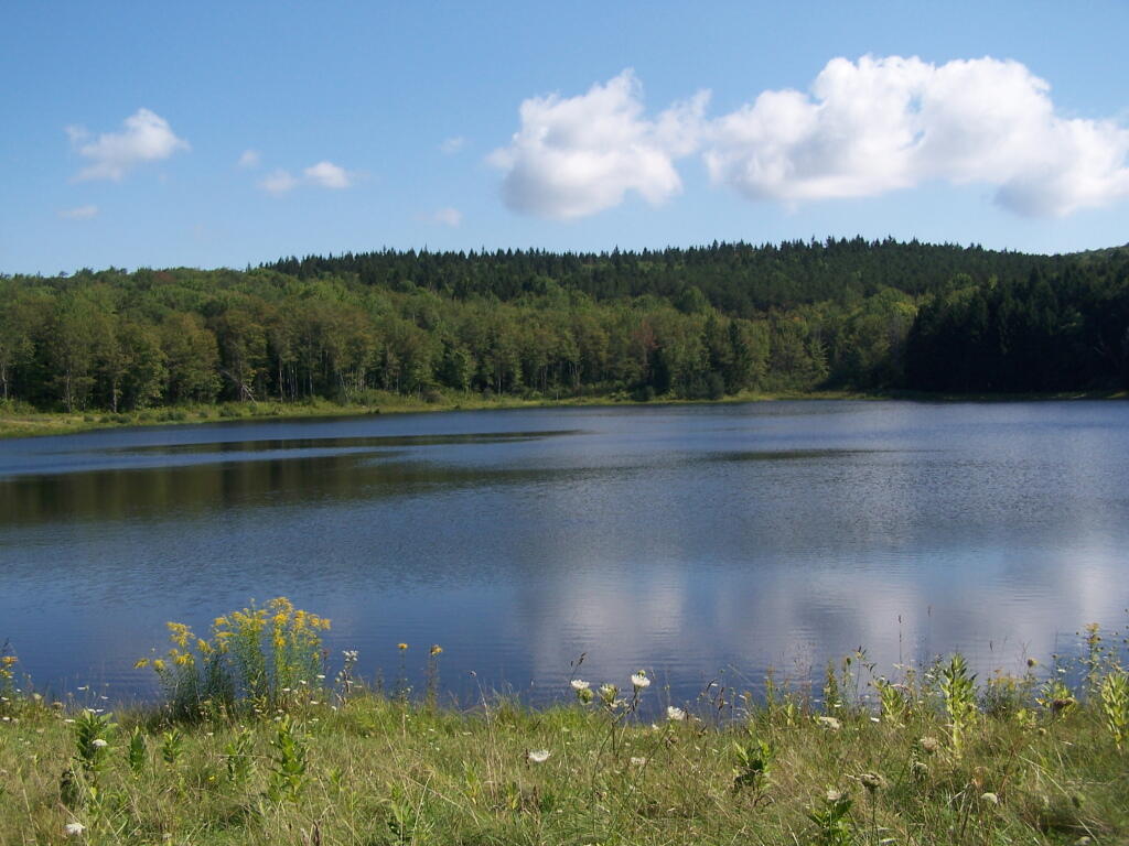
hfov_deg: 49.0
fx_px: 1239
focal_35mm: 38
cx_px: 564
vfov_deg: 37.7
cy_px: 423
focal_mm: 6.3
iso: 80
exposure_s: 1/800
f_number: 4
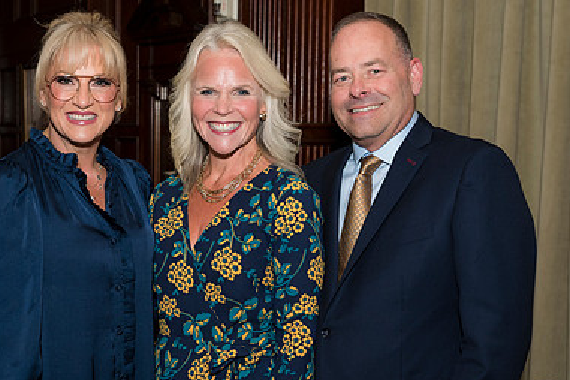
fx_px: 1013
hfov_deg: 31.3
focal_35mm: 64
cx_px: 214
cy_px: 242
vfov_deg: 21.2
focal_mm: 42
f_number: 5.6
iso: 800
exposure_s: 1/125
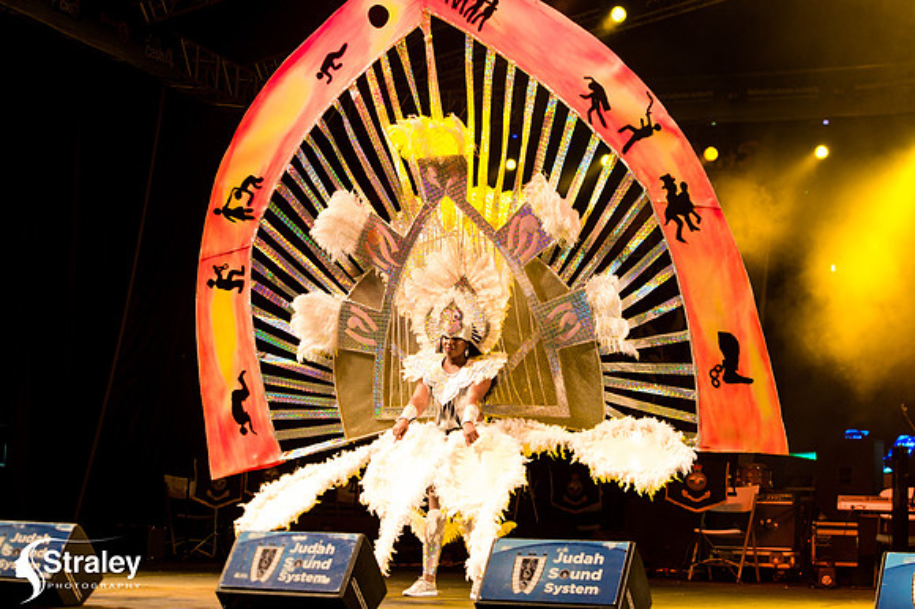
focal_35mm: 70
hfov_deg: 28.9
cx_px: 458
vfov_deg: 19.4
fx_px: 1778
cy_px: 304
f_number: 5.6
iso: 2500
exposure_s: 1/160
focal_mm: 70
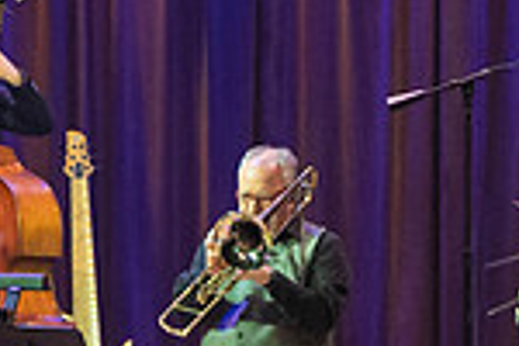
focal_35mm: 655
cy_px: 109
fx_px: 9442
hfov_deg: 3.1
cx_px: 94
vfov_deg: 2.1
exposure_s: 1/200
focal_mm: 100
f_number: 5.6
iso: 3200
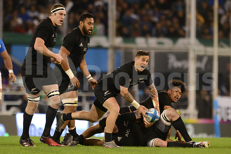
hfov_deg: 4.9
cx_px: 116
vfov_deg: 3.3
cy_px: 77
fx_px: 2696
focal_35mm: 420
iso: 4500
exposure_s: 1/800
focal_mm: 420
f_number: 4
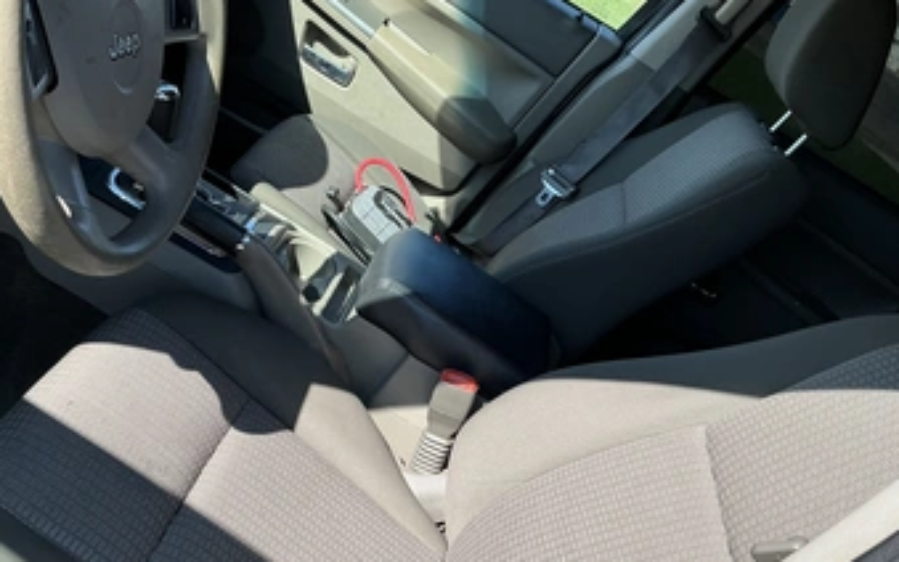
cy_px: 376
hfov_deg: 55.2
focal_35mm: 35
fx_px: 858
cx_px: 398
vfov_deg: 35.9
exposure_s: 1/504
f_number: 1.8
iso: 25
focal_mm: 3
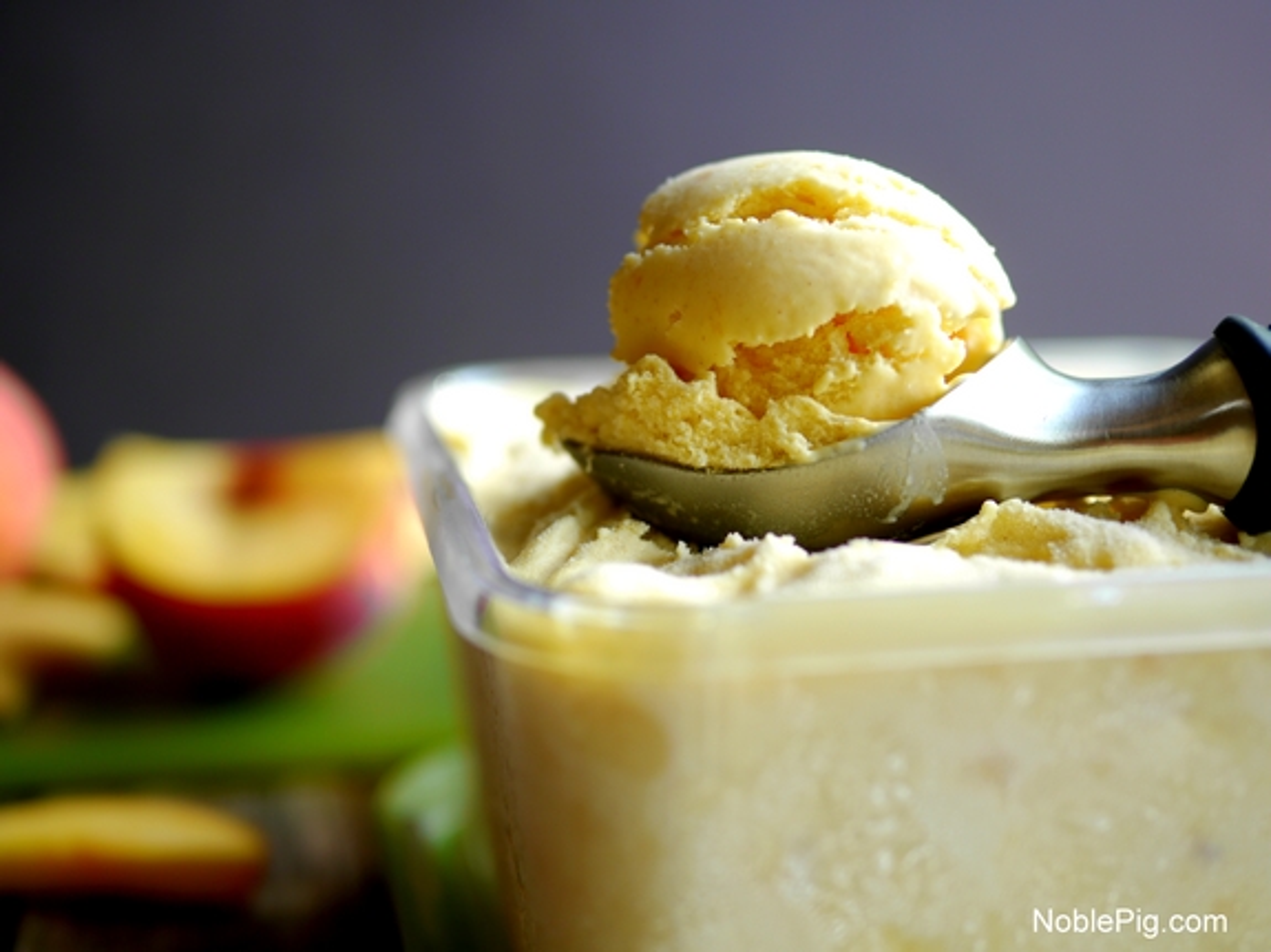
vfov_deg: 29.1
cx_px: 636
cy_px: 476
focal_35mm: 50
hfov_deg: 38.2
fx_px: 1835
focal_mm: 25
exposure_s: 1/160
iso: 100
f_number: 1.8
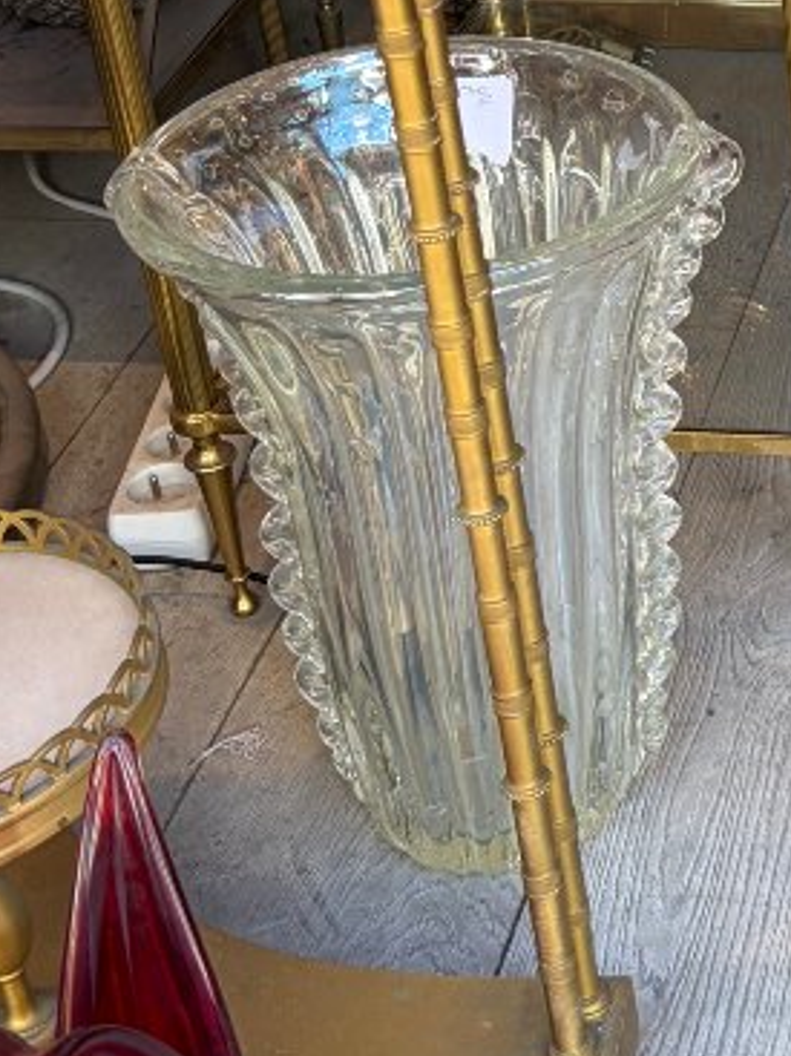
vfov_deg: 22.4
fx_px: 2591
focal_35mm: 85
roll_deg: +2.7
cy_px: 98
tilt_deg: -28.0
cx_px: 1041
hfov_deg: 16.4
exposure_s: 1/100
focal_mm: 5.96
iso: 50
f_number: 1.6
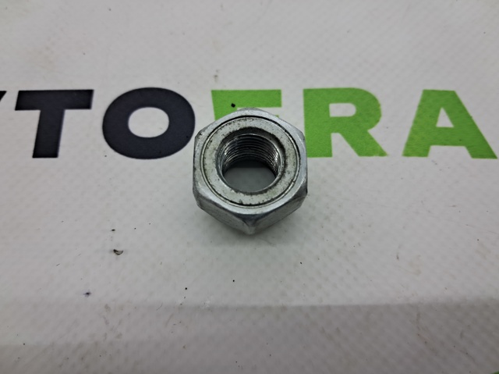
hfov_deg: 65.4
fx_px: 389
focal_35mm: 27
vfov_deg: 51.3
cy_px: 187
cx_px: 250
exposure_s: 1/100
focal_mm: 4
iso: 50
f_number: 1.8
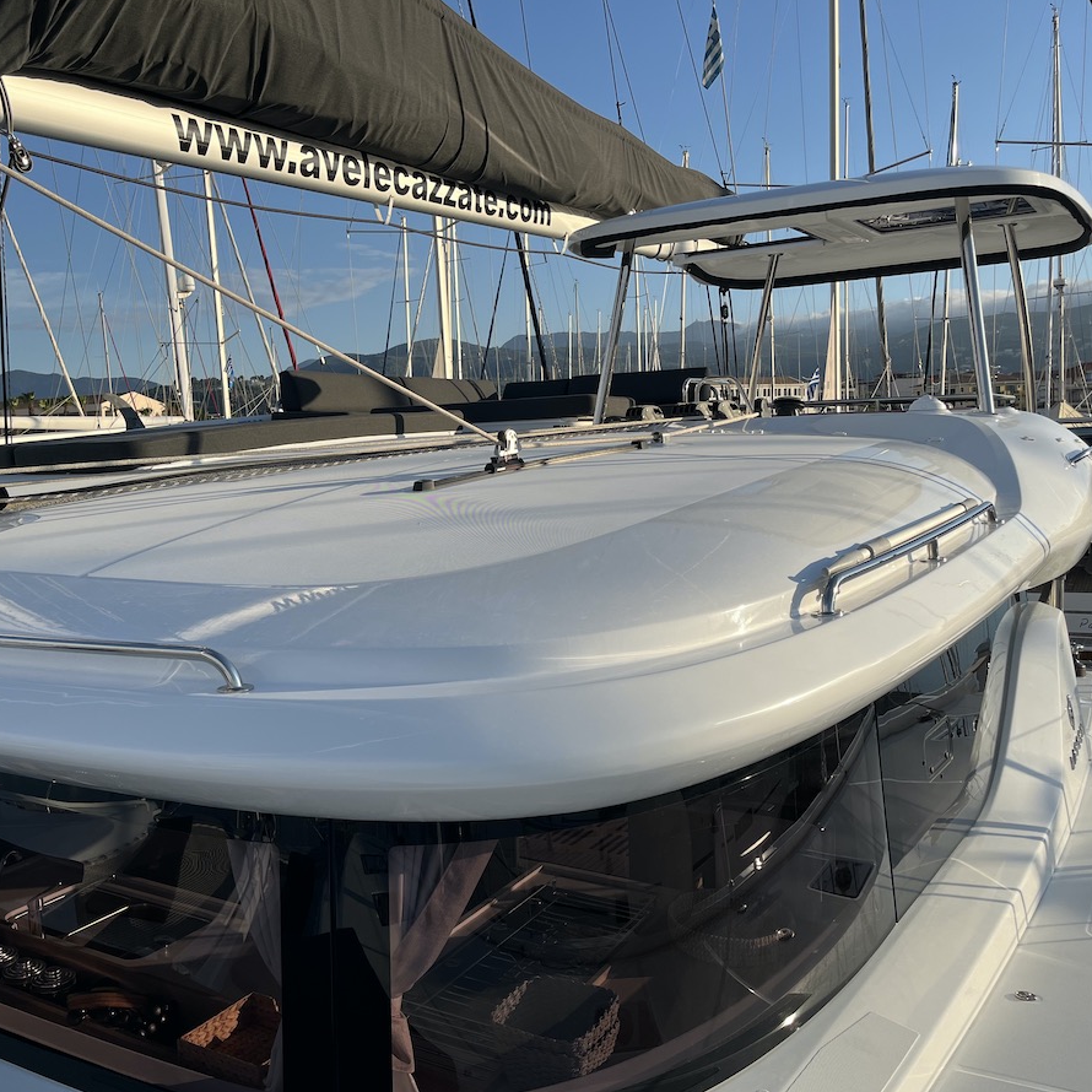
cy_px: 546
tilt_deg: -5.5
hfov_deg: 52.2
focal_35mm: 31
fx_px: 1106
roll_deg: +2.8
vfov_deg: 52.5
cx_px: 448
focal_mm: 5.1
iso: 50
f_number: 1.6
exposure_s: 1/3745
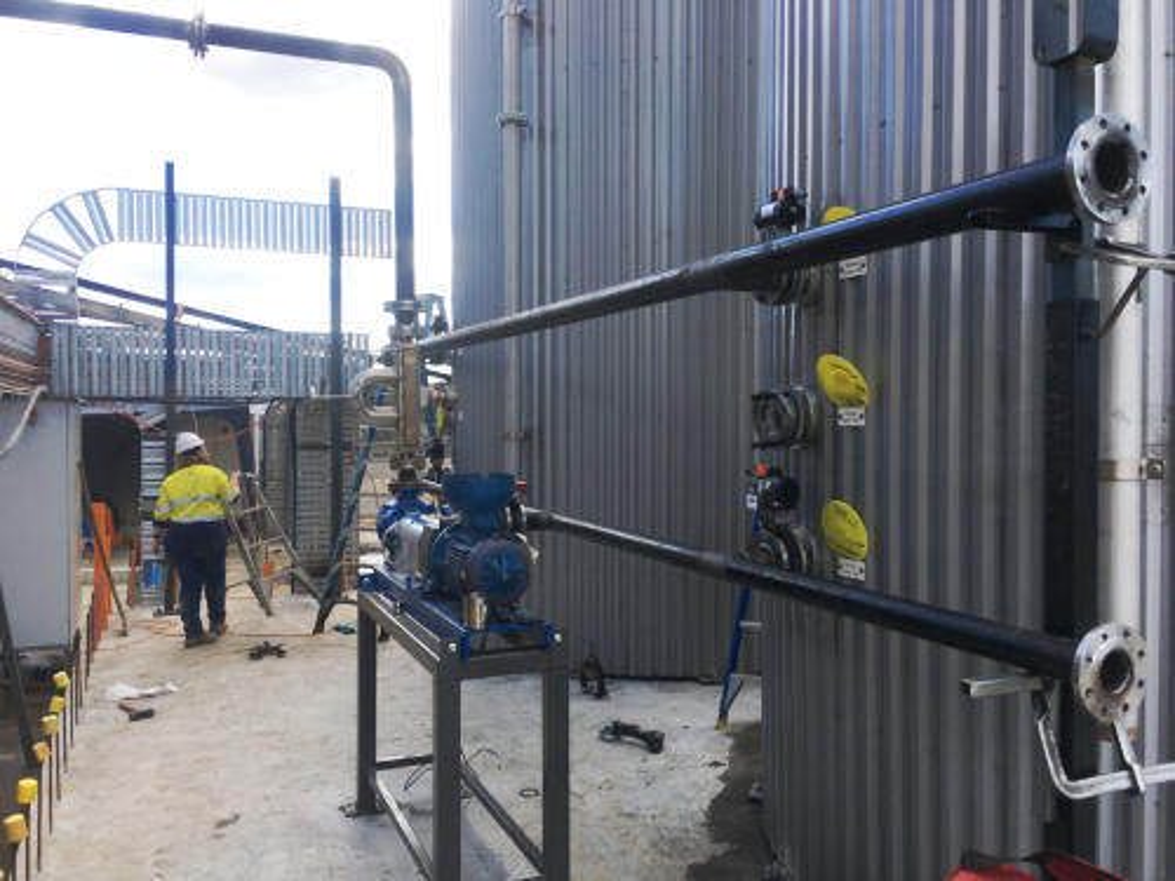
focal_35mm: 29
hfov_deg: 61.7
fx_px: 984
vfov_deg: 48.2
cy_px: 440
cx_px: 588
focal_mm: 4.15
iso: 25
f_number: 2.2
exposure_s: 1/493
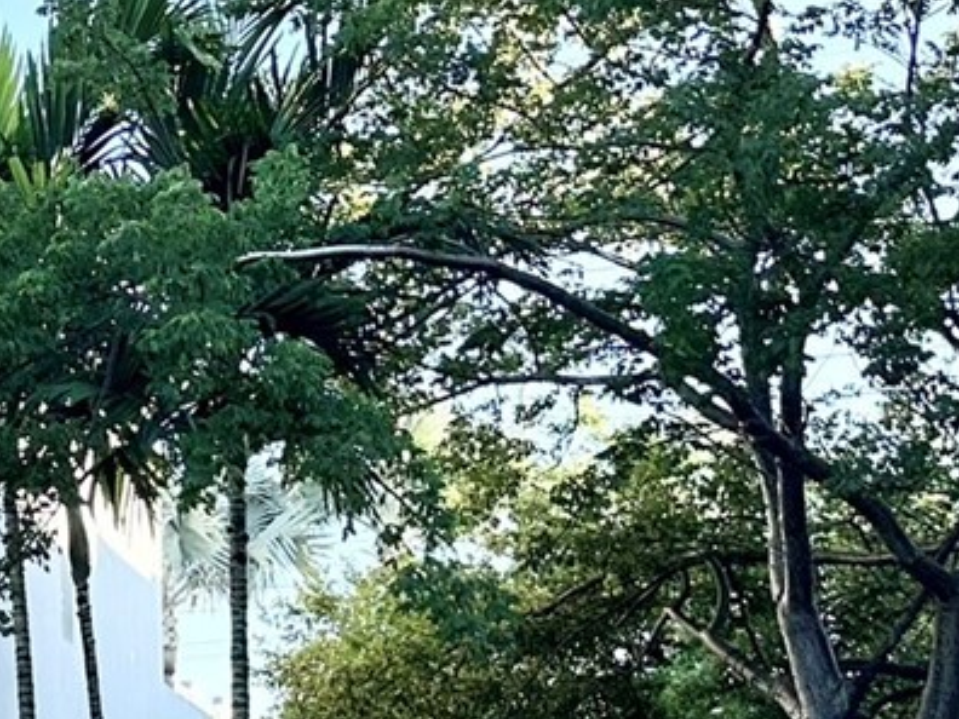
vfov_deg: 15.0
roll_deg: -0.6
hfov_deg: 16.2
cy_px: 712
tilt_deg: +5.0
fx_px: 2687
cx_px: -896
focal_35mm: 97
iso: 80
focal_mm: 6.86
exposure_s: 1/850
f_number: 1.78
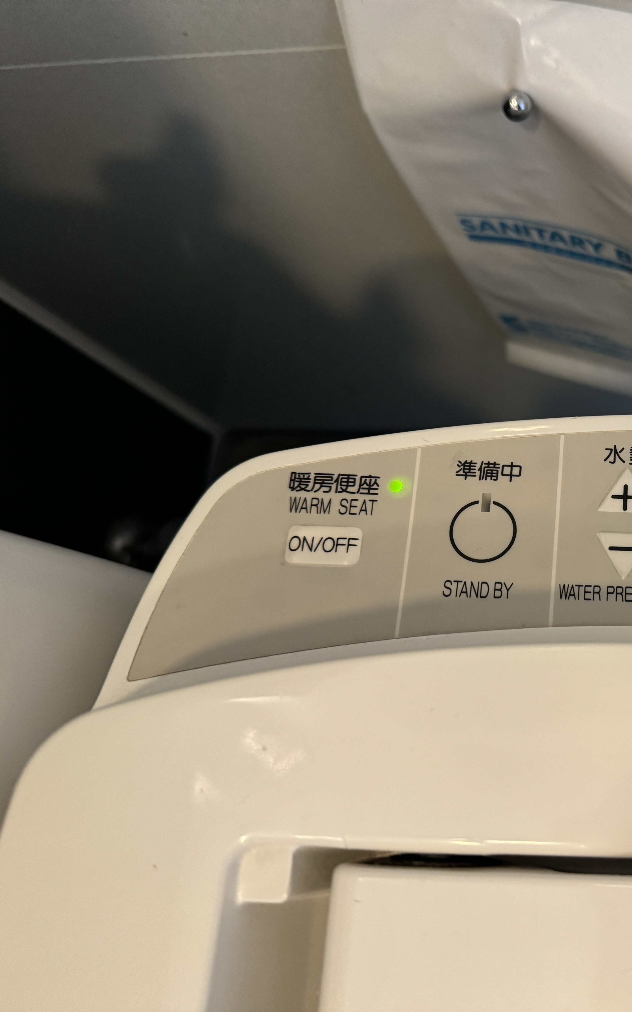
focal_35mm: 34
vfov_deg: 56.7
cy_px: 507
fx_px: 937
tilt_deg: -72.4
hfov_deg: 34.0
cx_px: 630
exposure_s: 1/60
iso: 400
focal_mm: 6.76
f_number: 1.78
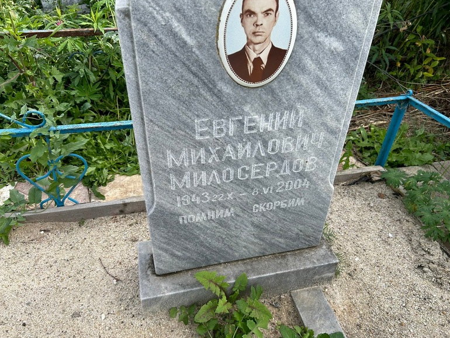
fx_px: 351
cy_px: 164
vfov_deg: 51.4
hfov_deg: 65.3
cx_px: 224
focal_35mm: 27
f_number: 1.5
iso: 50
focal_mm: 5.7
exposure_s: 1/1183
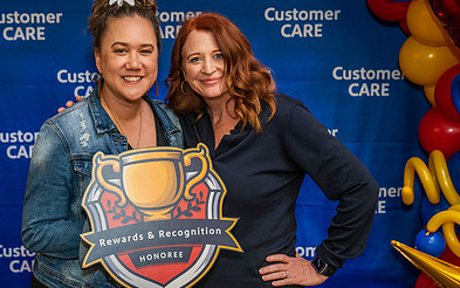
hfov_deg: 33.9
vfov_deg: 21.7
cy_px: 140
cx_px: 185
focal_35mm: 60
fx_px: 753
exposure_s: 1/160
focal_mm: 39
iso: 1250
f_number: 4
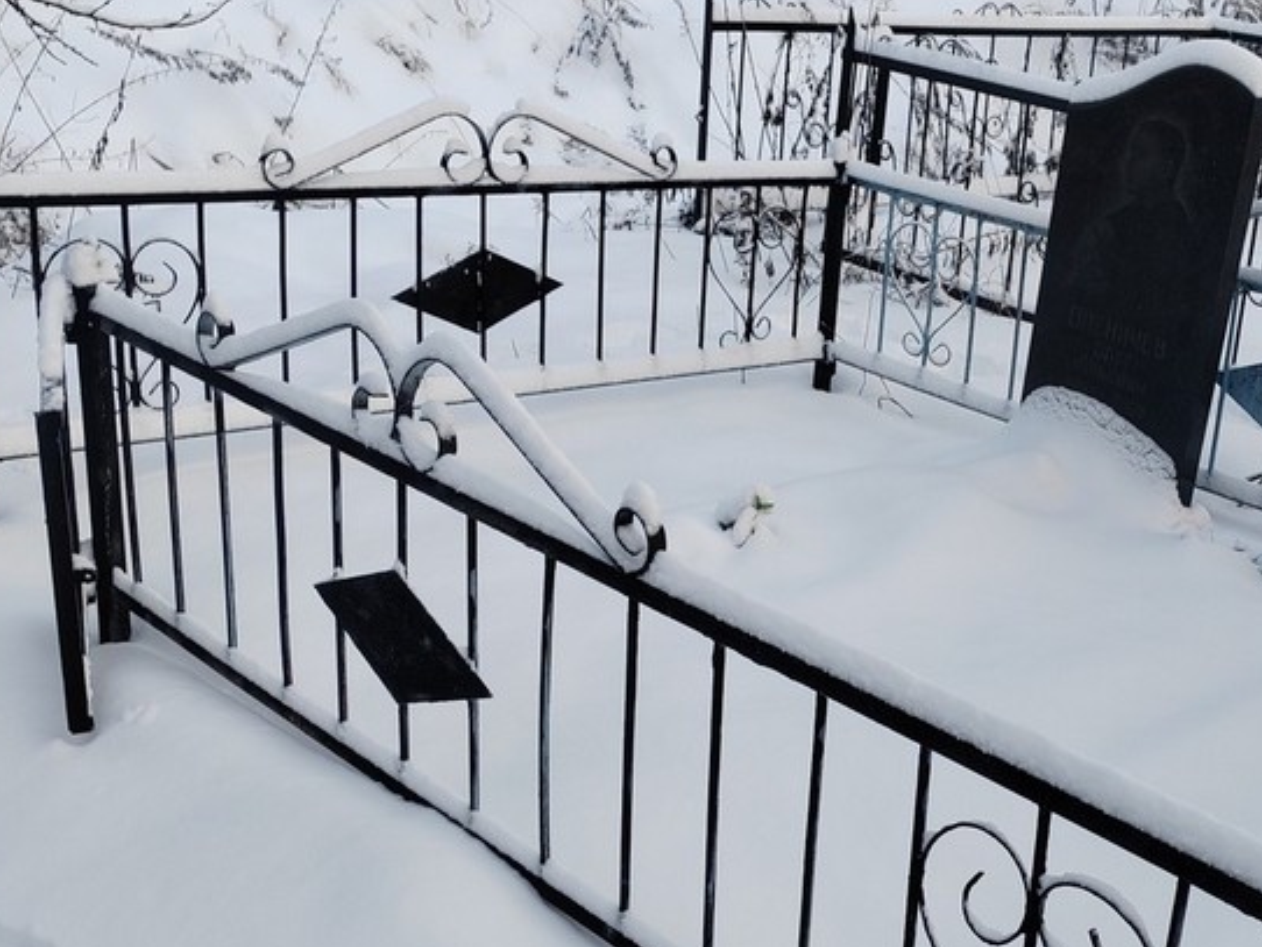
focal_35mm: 51
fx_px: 1860
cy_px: 551
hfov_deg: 36.2
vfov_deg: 28.5
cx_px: 1013
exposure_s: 1/239
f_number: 1.9
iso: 120
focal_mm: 5.52
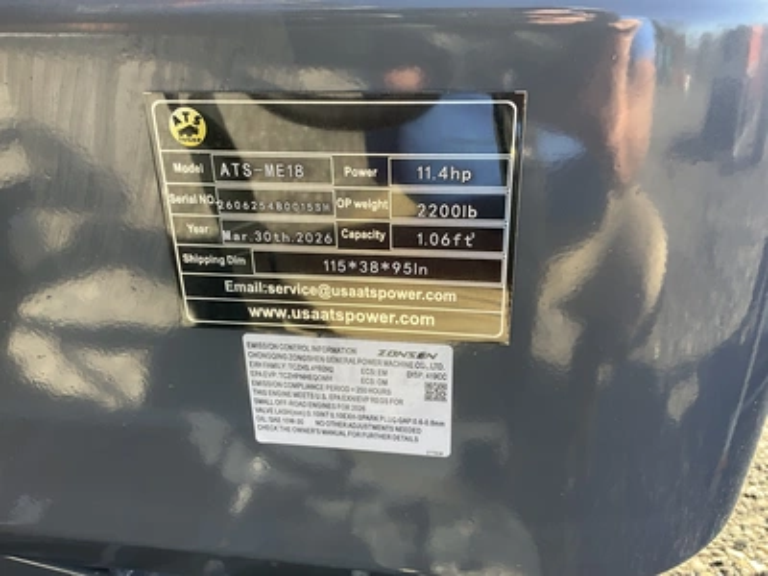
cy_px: 288
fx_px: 643
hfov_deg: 61.7
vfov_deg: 48.2
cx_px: 384
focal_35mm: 29
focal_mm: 3
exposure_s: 1/122
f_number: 1.8
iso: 20
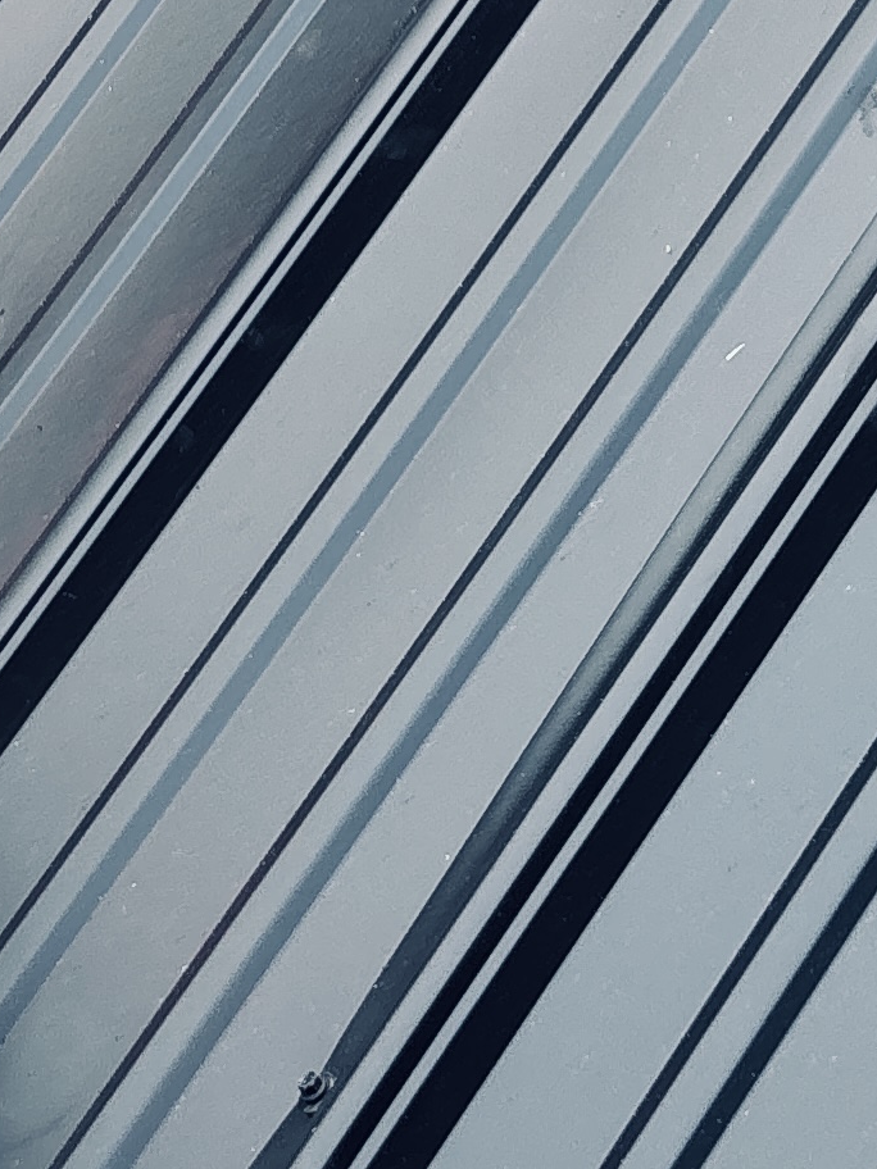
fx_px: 3885
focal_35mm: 115
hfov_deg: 12.7
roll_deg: +8.3
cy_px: -769
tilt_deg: -19.8
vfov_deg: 15.3
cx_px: -88
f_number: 1.6
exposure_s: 1/121
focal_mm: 5.96
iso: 32
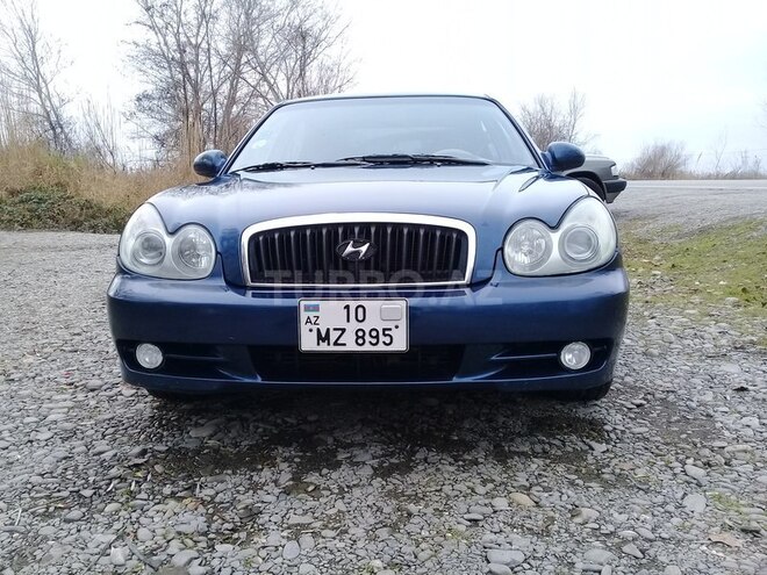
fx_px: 687
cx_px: 384
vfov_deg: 45.4
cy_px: 288
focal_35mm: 31
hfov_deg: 58.4
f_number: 2.2
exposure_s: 1/188
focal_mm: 3.3
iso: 50
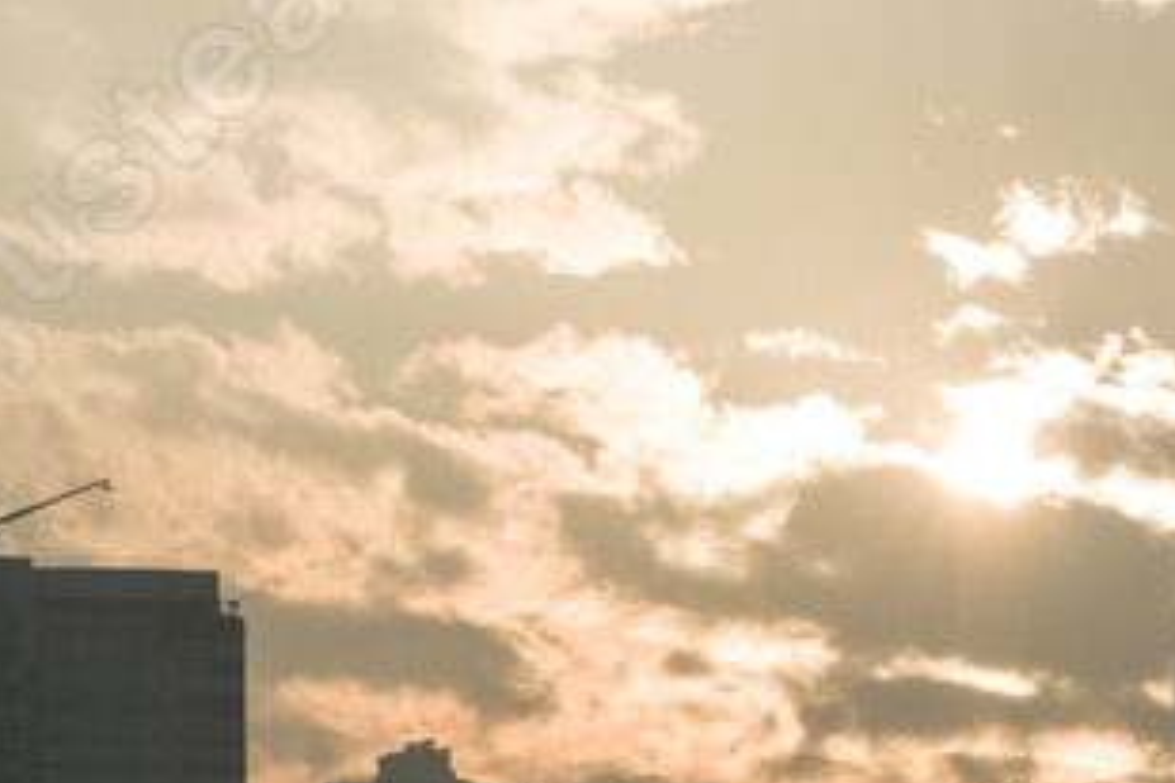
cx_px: -274
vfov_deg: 3.8
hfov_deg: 5.7
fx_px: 11814
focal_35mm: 362
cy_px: 439
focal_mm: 70
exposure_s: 1/2500
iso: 640
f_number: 11
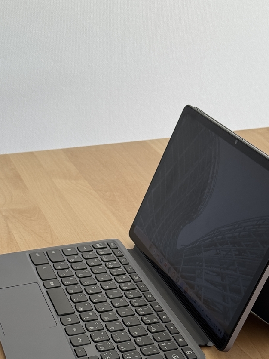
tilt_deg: -27.1
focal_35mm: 69
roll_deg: -1.1
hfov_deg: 21.3
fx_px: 715
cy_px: 245
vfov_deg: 28.0
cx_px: 142
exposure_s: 1/163
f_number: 1.78
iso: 64
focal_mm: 6.76
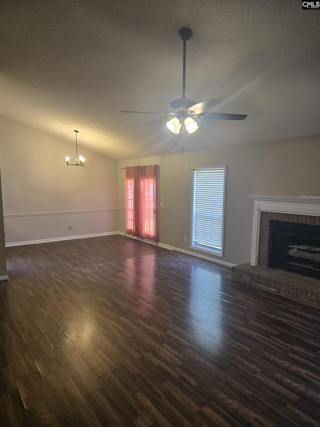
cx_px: 160
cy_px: 214
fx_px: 283
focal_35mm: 23
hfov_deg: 58.9
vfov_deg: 73.9
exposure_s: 1/120
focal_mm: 5.4
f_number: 1.8
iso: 200
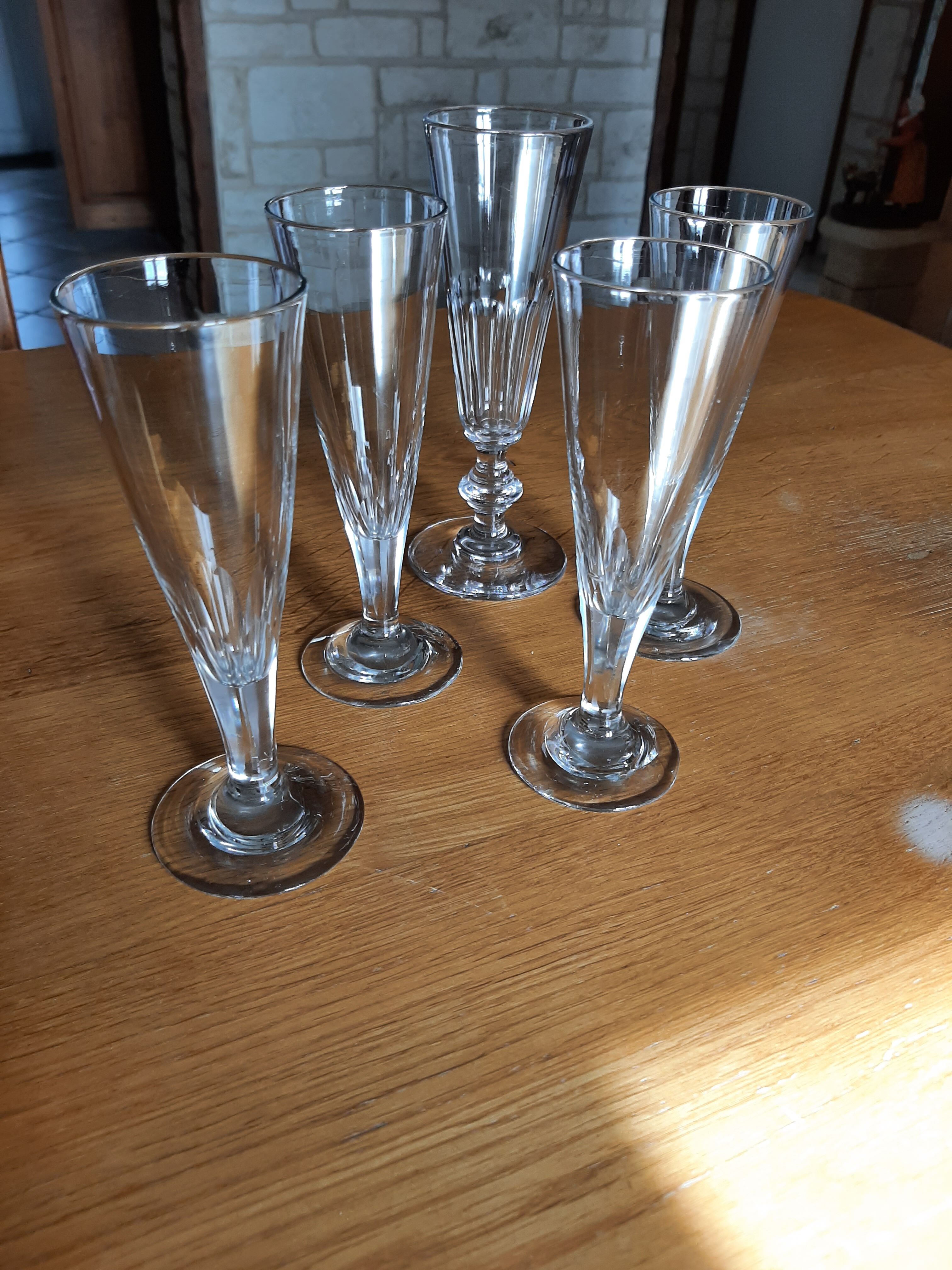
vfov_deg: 67.3
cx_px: 476
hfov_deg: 53.1
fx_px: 953
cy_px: 635
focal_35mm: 26
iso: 40
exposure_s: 1/110
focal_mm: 3.93
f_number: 1.7
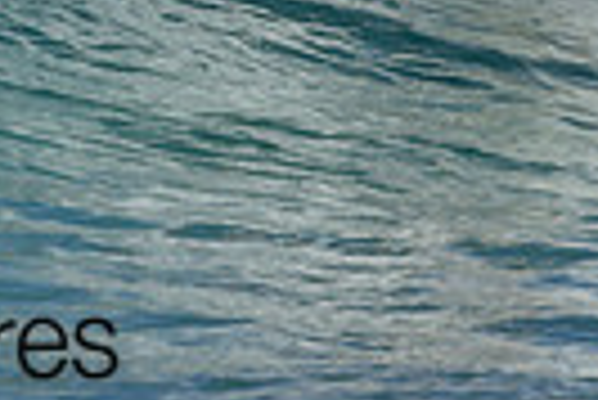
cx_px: 65
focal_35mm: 4271
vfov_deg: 0.3
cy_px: -377
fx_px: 71023
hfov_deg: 0.5
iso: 400
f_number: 6.3
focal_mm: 800
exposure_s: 1/2000
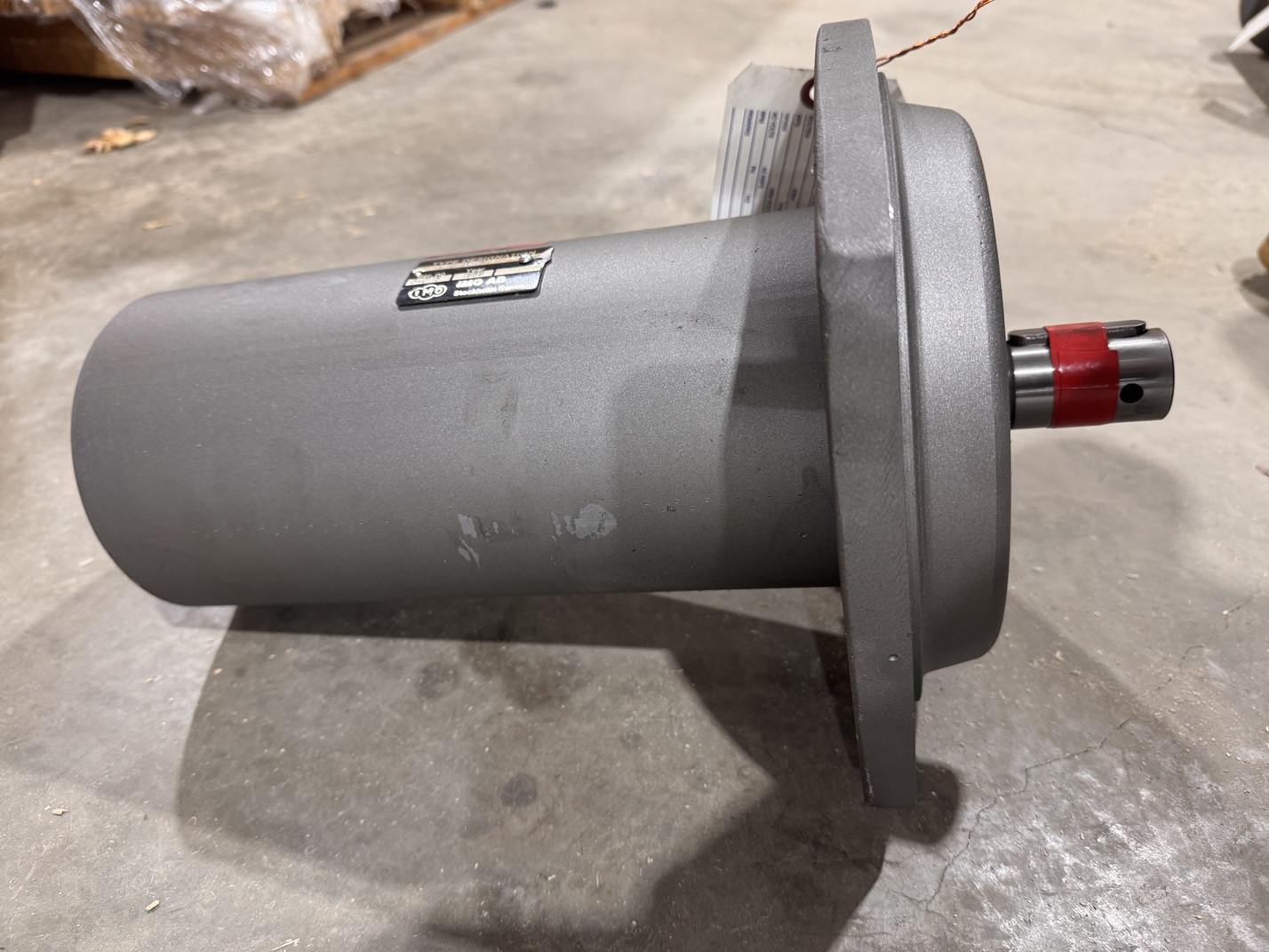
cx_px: 634
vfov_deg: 56.8
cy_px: 476
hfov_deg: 71.6
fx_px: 880
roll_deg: +1.1
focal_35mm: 24
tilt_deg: -36.6
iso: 200
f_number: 1.78
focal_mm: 6.76
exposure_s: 1/67
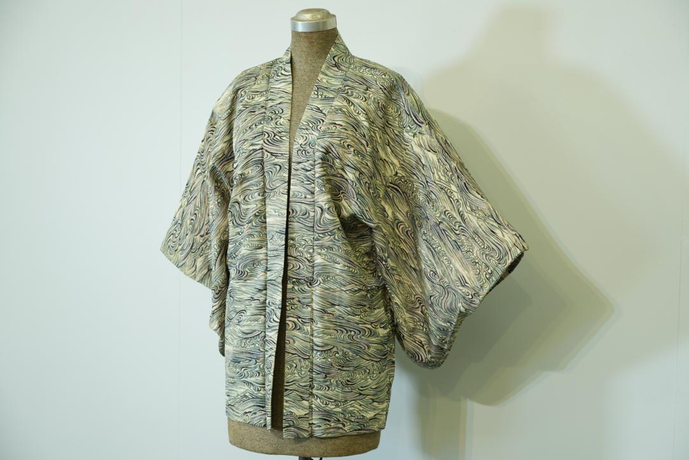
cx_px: 344
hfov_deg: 32.4
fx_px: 1187
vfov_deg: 21.9
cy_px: 230
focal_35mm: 62
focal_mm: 62
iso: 800
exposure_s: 1/80
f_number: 4
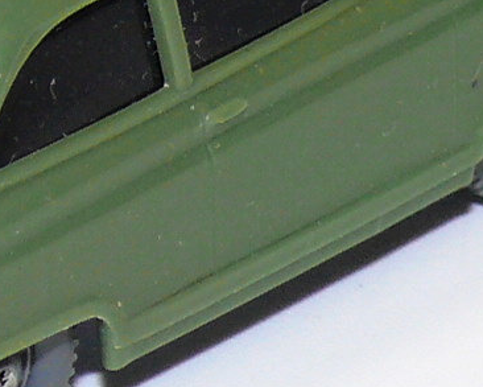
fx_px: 8794
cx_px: 69
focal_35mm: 615
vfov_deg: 2.5
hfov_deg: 3.1
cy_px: -1
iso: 100
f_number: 4
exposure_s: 1/30
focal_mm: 17.2
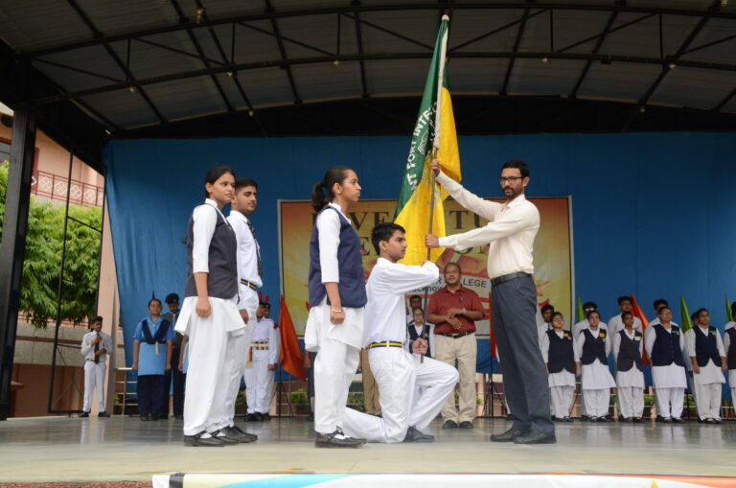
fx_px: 796
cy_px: 244
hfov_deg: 49.6
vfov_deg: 34.1
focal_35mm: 39
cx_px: 368
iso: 400
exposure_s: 1/160
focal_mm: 26
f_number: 8
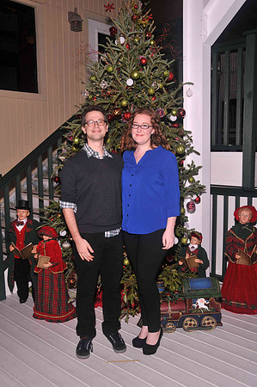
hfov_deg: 36.8
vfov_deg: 53.2
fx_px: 386
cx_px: 128
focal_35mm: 36
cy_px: 194
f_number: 5.6
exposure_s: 1/125
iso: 200
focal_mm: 24
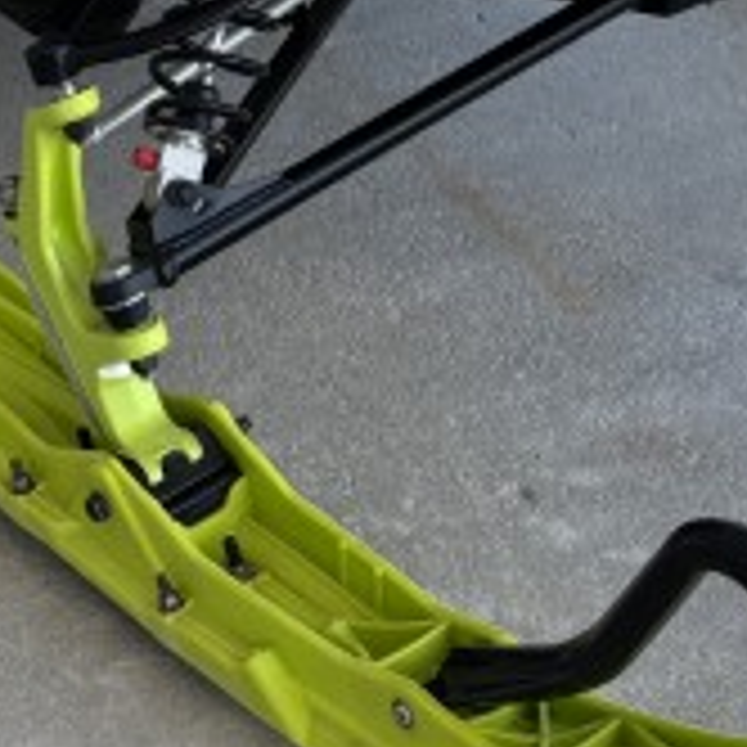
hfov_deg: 15.7
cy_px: -333
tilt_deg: -19.6
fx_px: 2710
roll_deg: +1.5
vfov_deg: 14.7
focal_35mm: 111
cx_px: 302
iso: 50
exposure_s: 1/1984
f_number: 1.6
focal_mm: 5.96
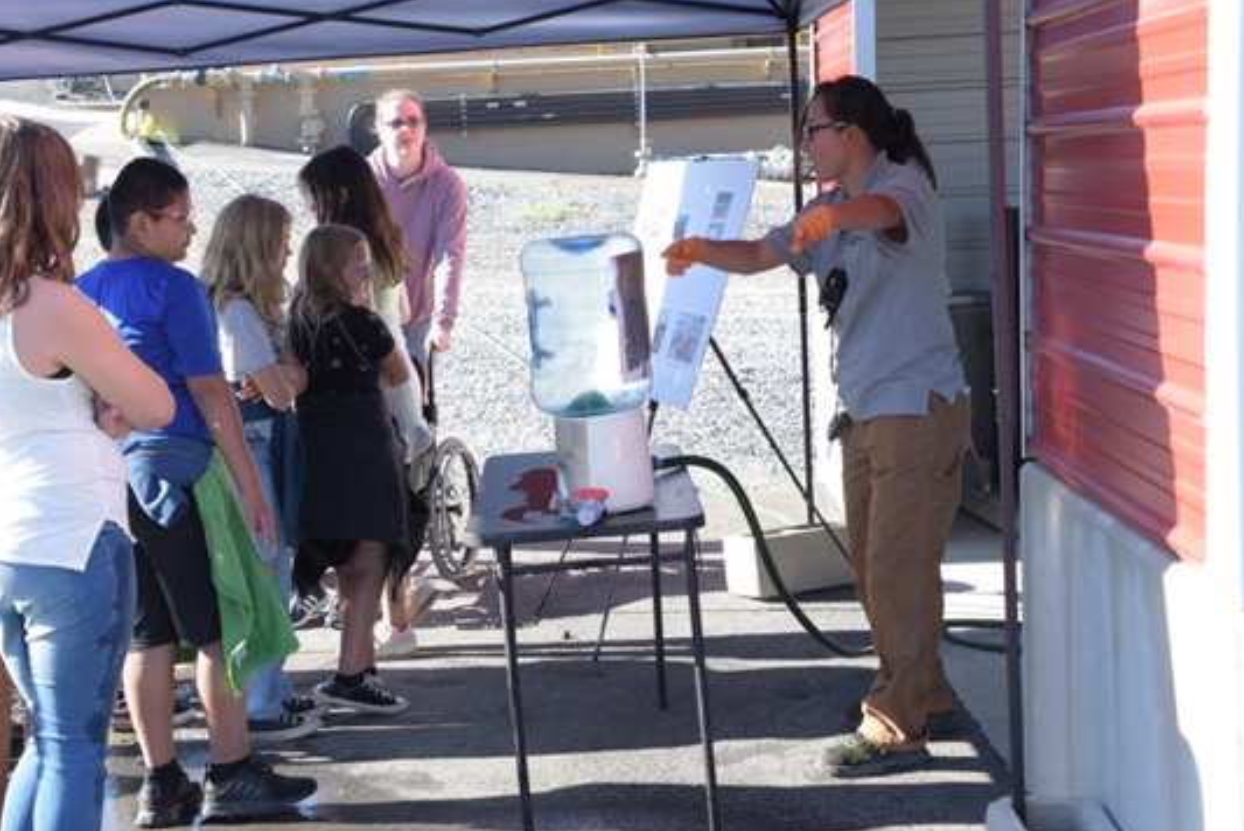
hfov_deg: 33.3
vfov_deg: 22.6
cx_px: 504
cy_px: 365
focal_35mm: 60
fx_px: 2074
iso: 640
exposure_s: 1/320
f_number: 9
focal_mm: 50
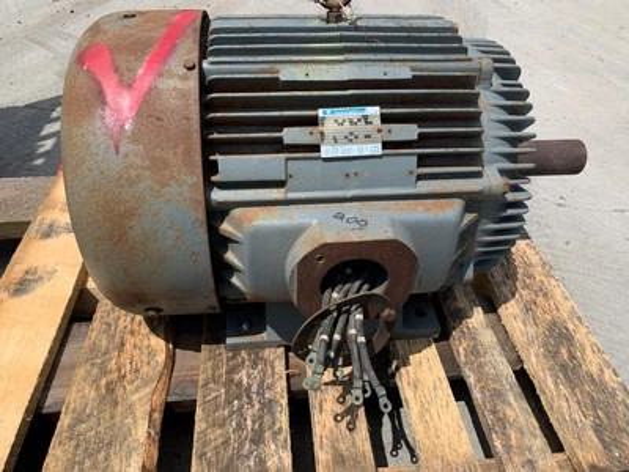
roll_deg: -3.2
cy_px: 236
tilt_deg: -38.1
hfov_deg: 67.3
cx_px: 314
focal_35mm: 26
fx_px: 472
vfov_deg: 53.1
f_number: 1.8
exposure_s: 1/2208
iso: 25
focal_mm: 4.25
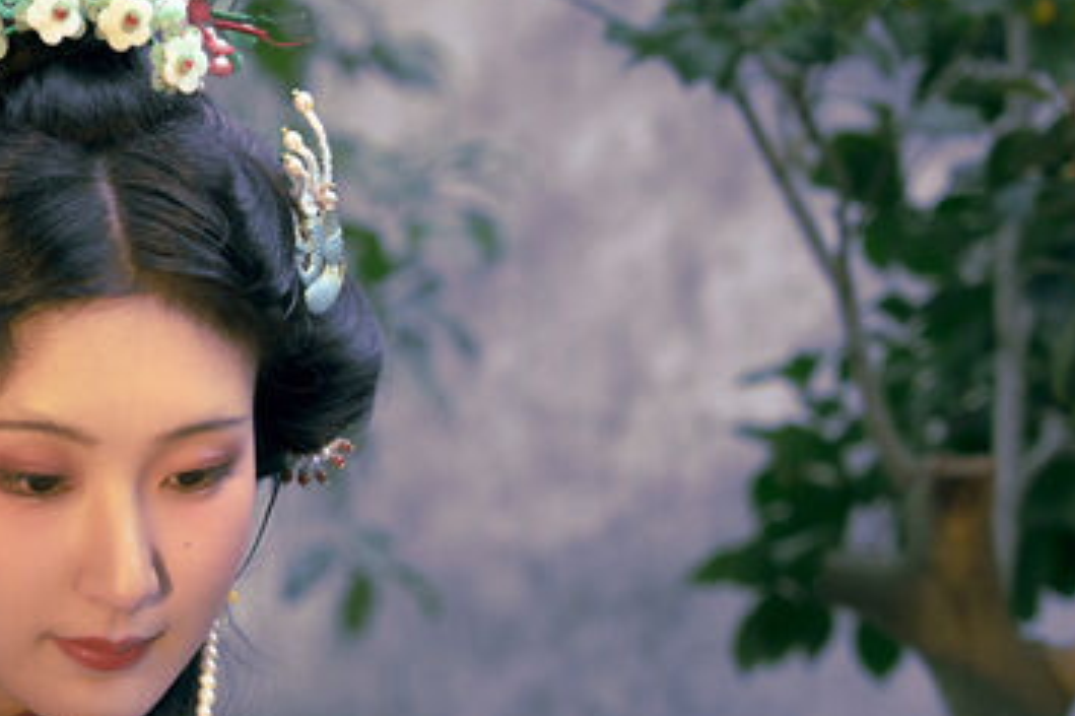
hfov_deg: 10.6
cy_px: 932
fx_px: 5581
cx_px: -527
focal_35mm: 187
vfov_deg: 7.3
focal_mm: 55
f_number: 2.8
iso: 500
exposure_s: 1/200
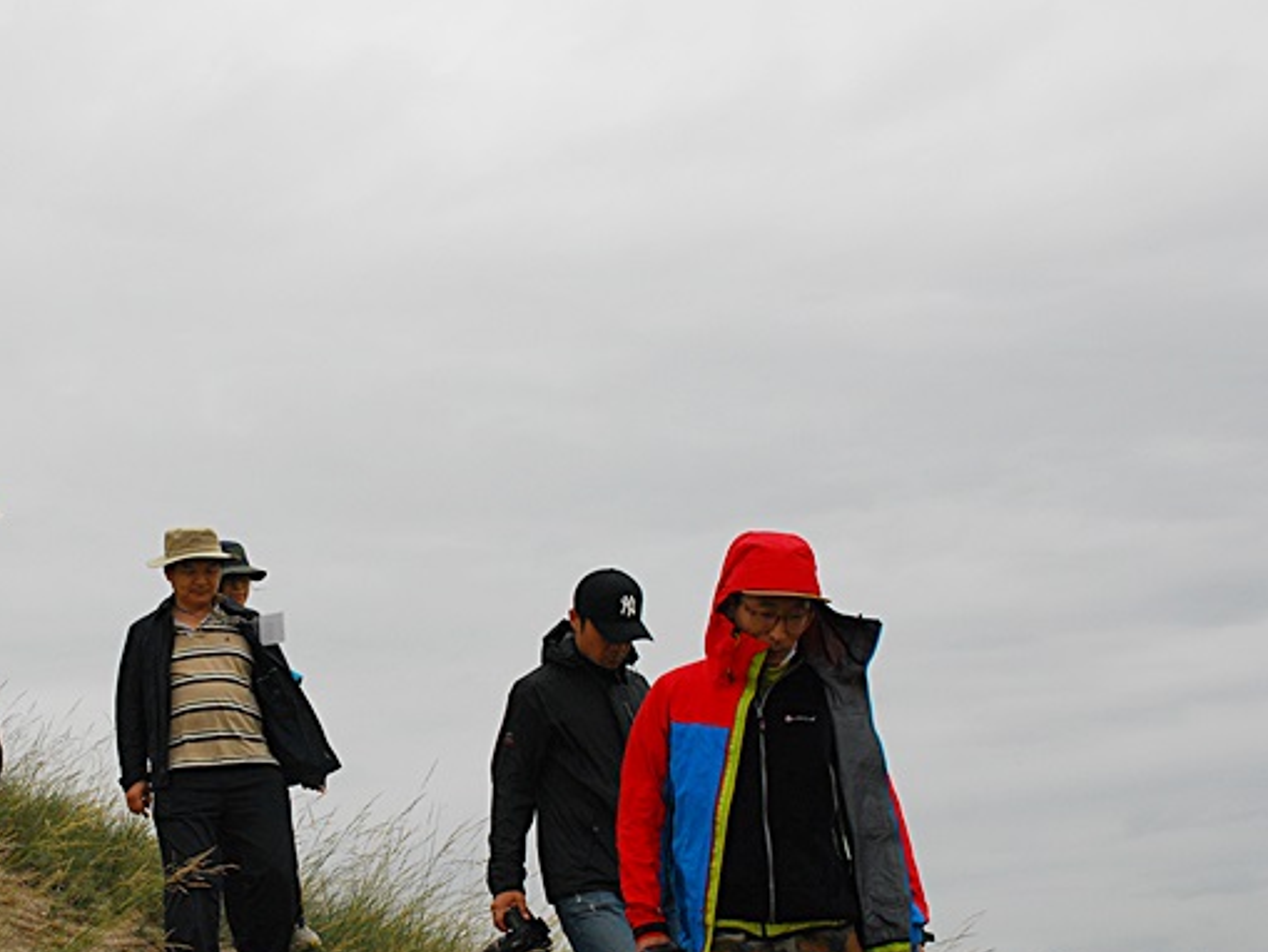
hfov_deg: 32.0
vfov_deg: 24.7
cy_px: 658
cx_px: 291
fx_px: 2162
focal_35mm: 59
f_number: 6.3
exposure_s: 1/800
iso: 400
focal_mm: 26
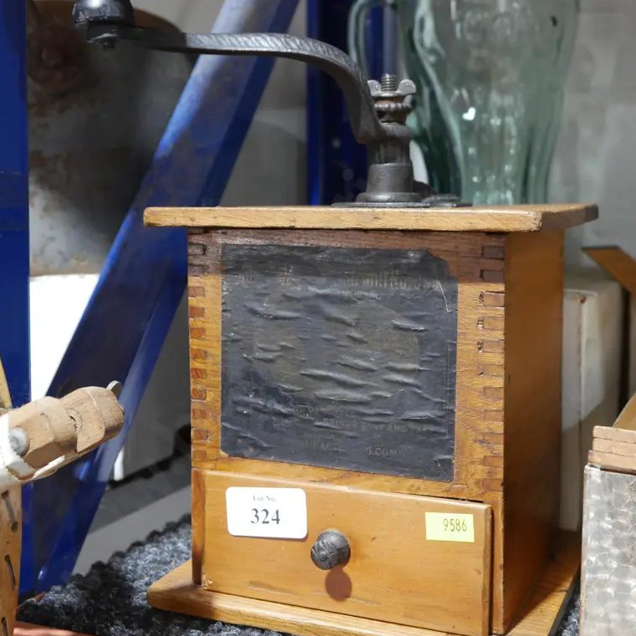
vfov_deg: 34.0
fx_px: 1039
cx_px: 315
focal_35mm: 50
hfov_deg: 34.0
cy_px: 266
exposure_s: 1/60
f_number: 4.6
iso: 1600
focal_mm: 21
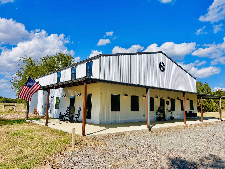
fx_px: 169
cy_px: 84
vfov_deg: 53.1
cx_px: 112
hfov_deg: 67.3
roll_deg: -0.4
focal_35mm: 26
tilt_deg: +6.2
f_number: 1.5
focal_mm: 5.7
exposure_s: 1/7463
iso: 50
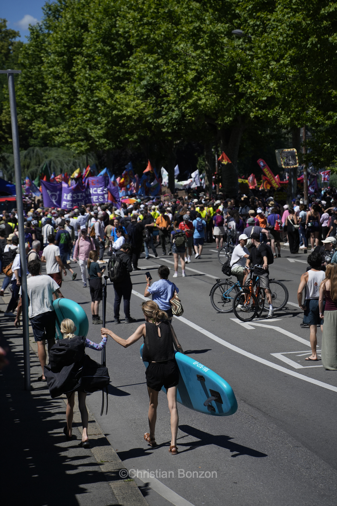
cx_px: 168
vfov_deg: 16.3
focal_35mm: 126
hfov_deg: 10.9
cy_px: 253
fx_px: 1762
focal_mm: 125.5
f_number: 6.3
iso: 400
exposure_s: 1/3200
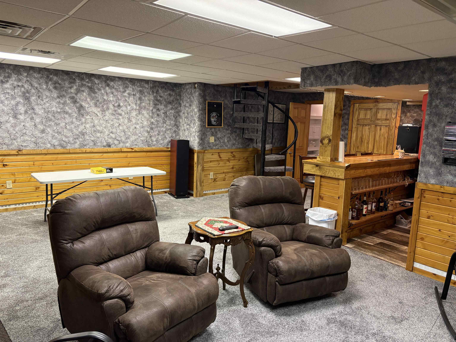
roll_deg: -1.9
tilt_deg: -7.4
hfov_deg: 67.3
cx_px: 228
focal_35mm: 26
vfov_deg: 53.1
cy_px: 171
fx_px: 343
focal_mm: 5.96
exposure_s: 1/60
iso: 200
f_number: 1.6
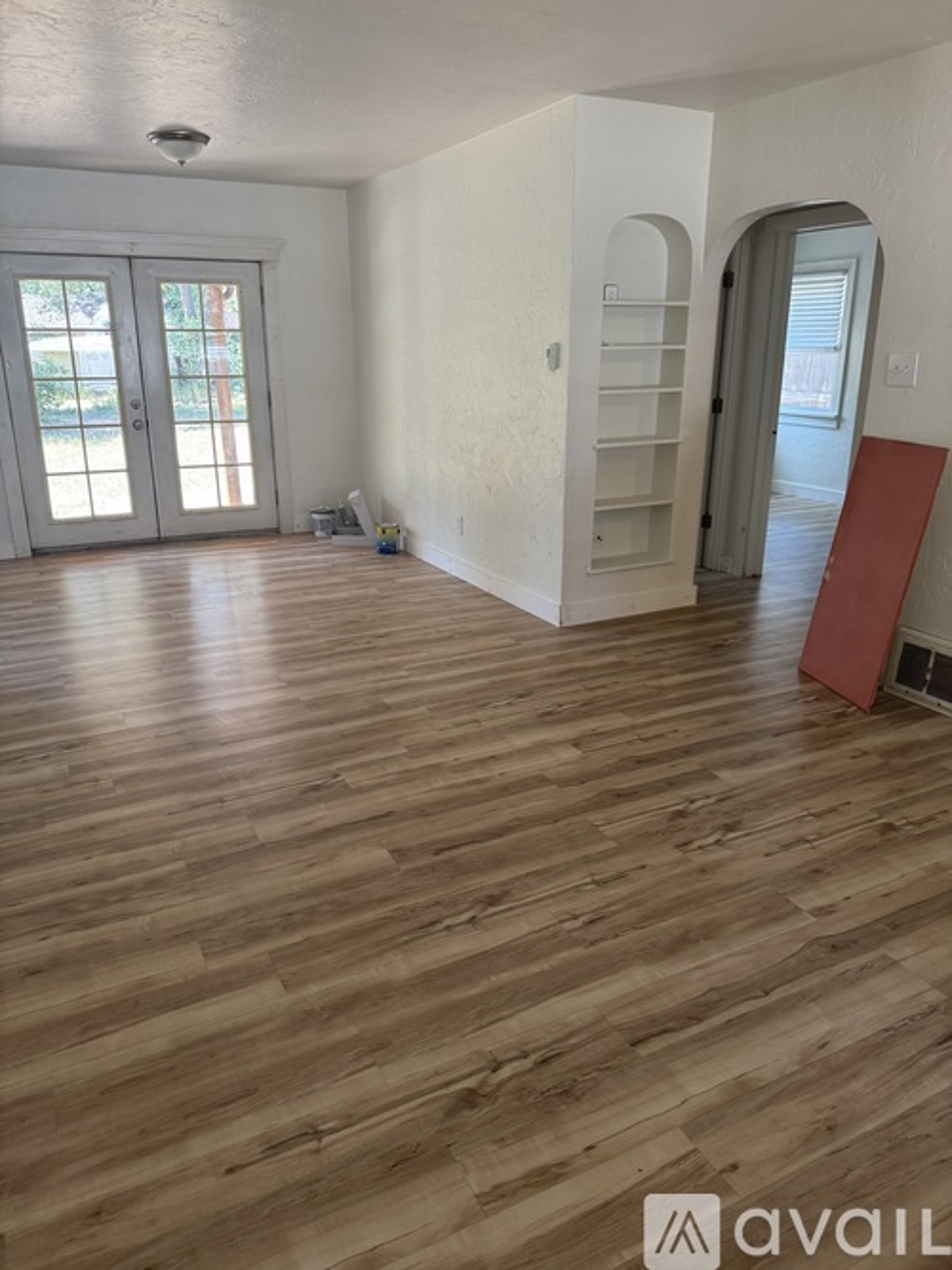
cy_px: 635
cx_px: 476
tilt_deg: -18.9
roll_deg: +0.8
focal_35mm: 24
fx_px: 880
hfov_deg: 56.8
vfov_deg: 71.6
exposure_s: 1/121
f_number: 1.78
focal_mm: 6.76
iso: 200
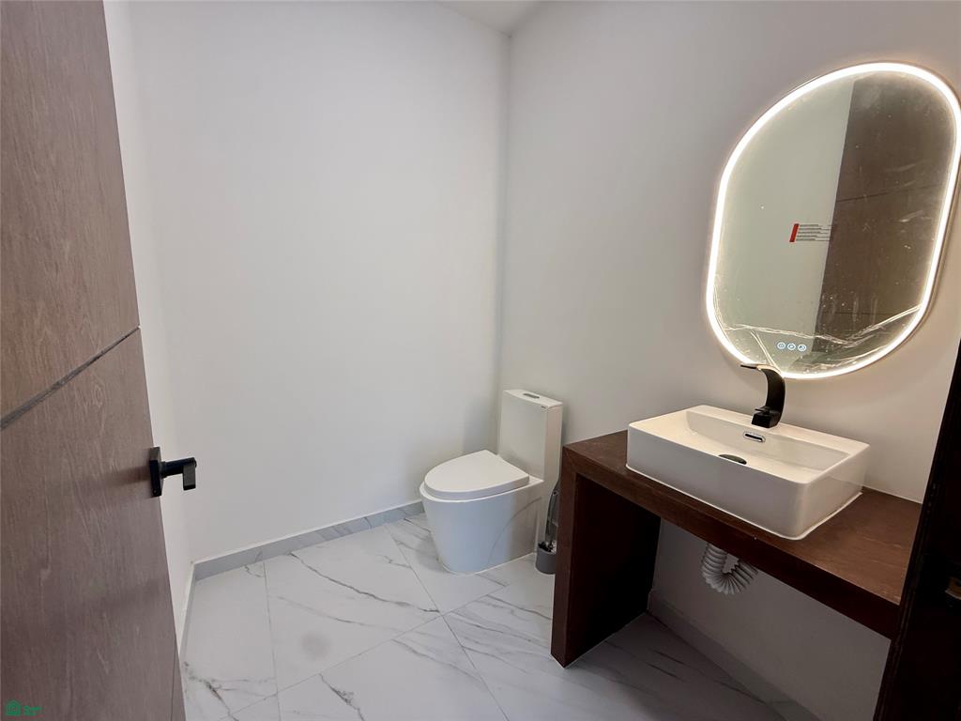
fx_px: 389
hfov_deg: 102.1
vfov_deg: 85.7
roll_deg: -1.8
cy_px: 360
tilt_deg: -9.4
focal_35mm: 14
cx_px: 480
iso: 100
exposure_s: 1/120
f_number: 2.2
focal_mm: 2.22
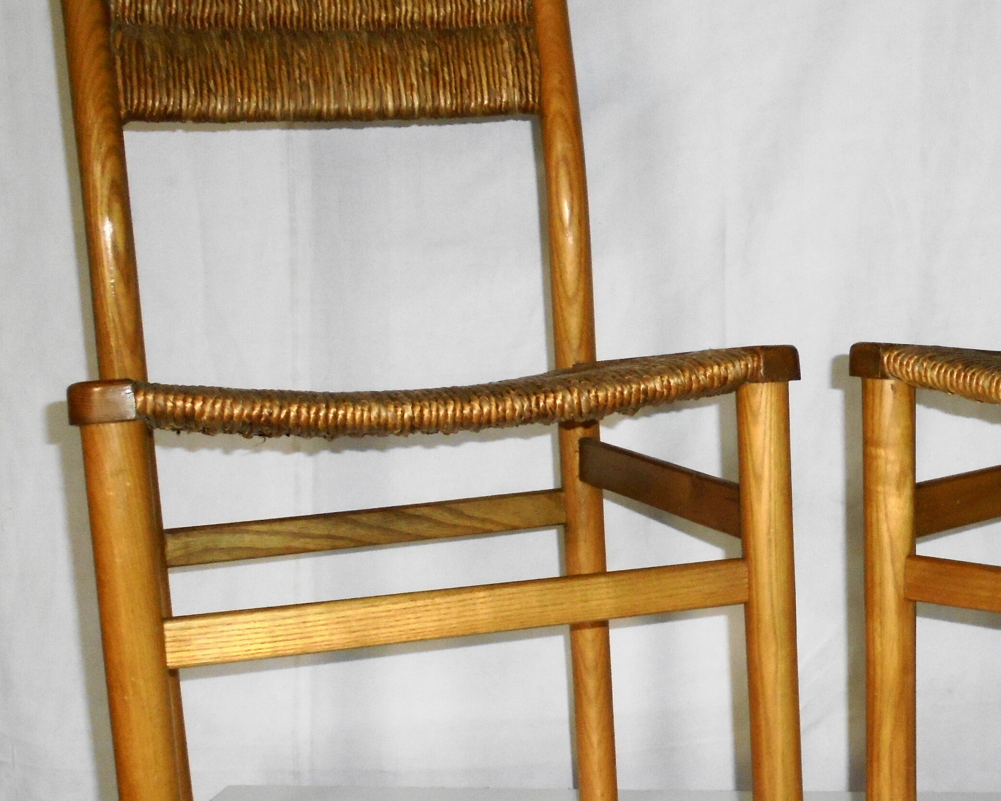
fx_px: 1718
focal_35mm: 58
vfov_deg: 26.1
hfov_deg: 31.4
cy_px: 525
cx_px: 845
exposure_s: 1/40
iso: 200
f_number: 4
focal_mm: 6.1
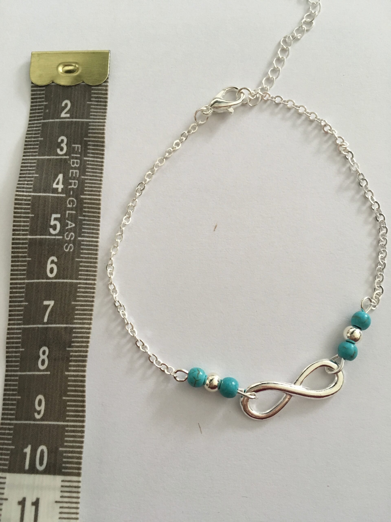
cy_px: 261
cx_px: 196
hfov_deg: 48.2
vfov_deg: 61.7
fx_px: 437
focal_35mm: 29
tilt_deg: -78.8
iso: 160
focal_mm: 4.15
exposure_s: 1/33
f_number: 2.2
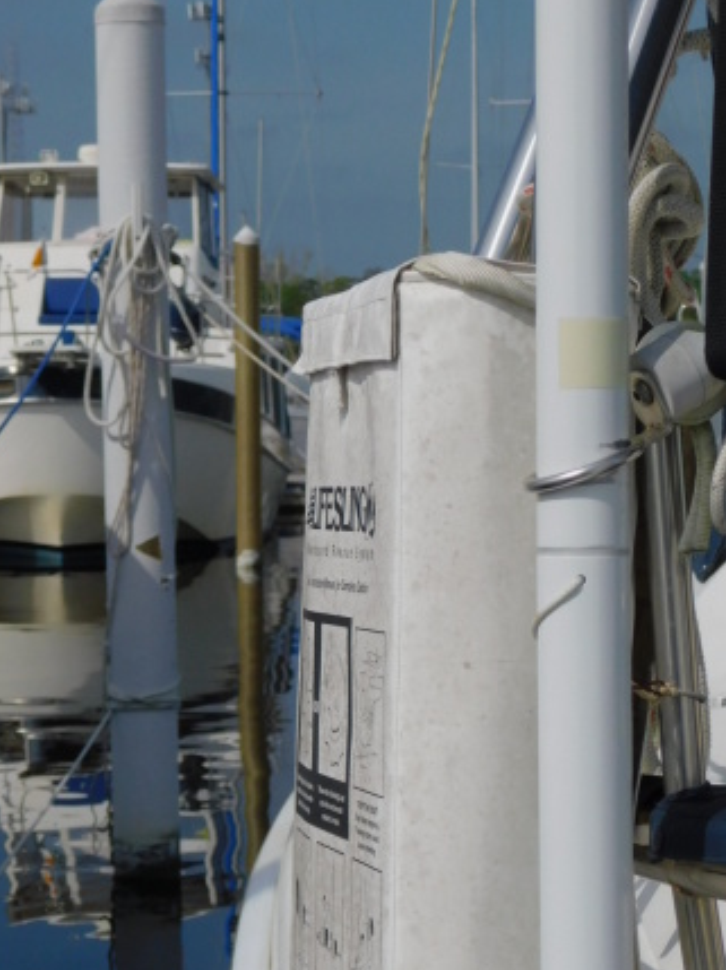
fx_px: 3137
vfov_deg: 17.5
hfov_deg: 13.2
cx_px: 355
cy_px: 665
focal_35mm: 112
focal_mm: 14.2
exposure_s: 1/640
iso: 125
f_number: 8.8
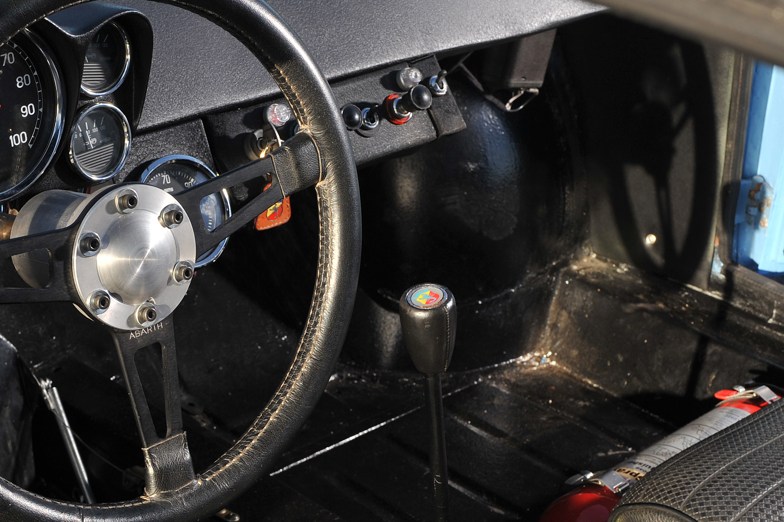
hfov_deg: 24.7
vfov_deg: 16.6
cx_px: 304
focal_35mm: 82
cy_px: 382
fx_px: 1785
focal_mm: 42
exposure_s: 1/160
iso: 200
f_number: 11
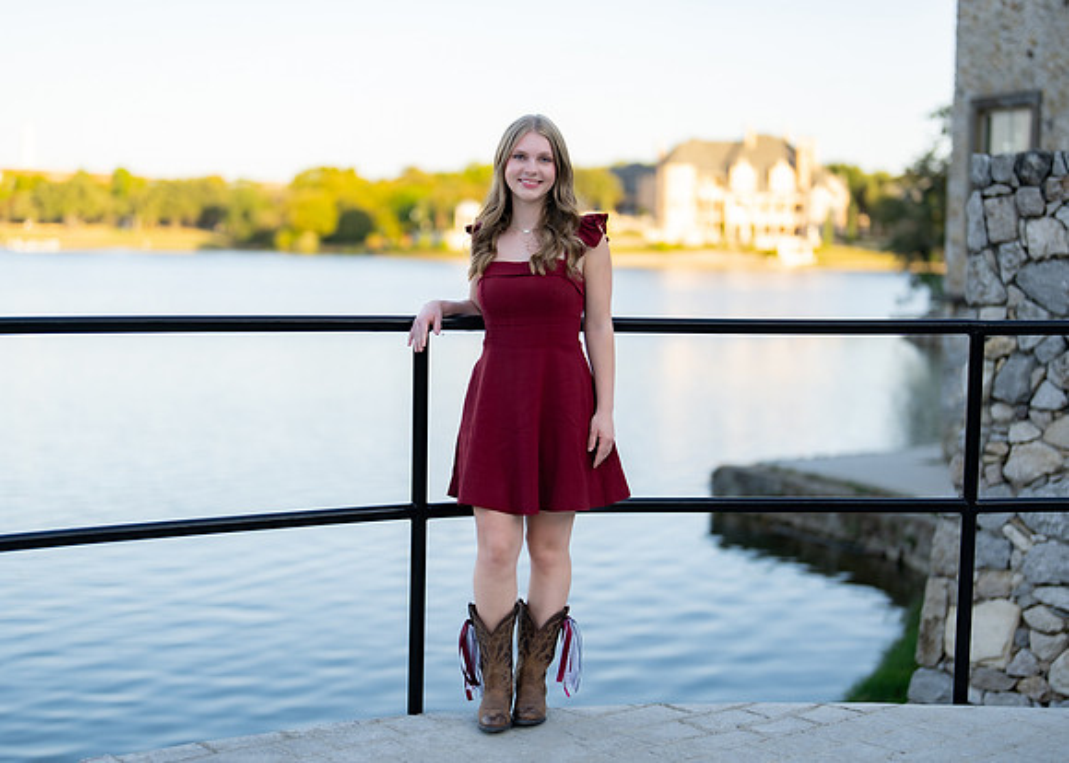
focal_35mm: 57
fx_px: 1733
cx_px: 513
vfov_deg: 24.8
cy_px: 408
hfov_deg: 34.3
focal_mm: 50
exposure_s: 1/1600
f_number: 1.2
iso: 100
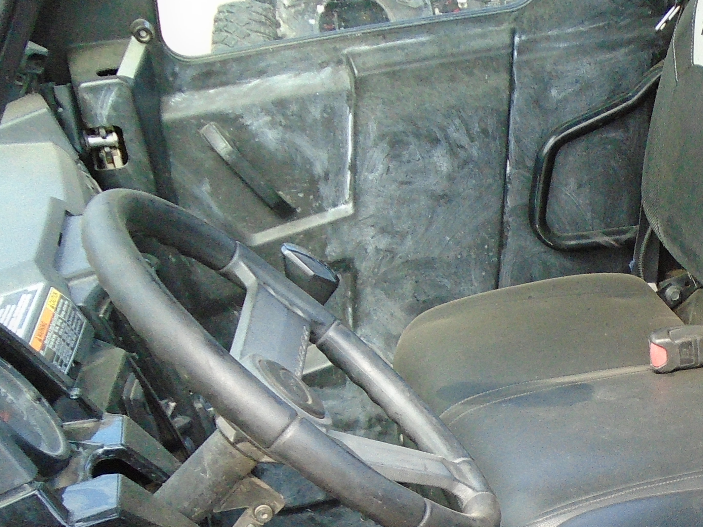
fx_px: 1280
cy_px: 512
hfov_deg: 28.1
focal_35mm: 63
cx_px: 768
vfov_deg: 22.5
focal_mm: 4.6
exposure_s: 1/200
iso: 320
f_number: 3.2
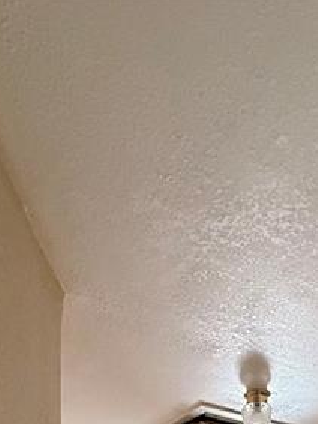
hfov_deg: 37.6
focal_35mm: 38
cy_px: 569
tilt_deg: +3.7
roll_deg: +0.7
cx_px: 182
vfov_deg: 33.4
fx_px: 466
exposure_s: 1/60
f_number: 2.2
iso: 500
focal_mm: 2.22
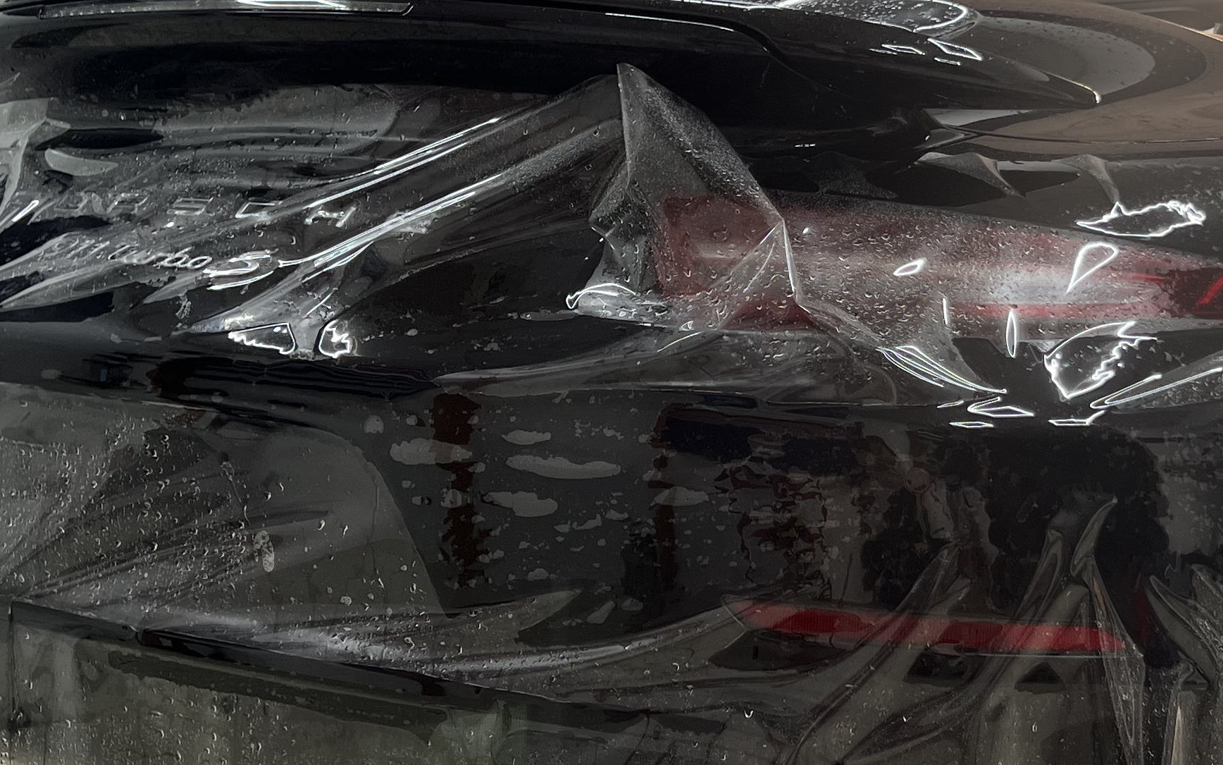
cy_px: 271
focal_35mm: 64
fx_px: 2133
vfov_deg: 20.3
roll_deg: -1.4
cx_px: 898
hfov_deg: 31.5
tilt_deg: -4.6
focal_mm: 5.7
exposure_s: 1/121
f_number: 1.5
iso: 80
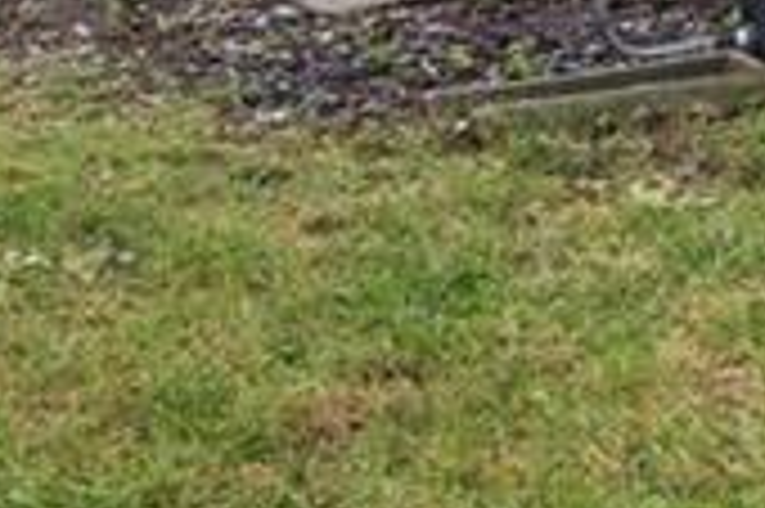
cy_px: -524
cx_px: 1665
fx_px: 3270
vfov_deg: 8.4
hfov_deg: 11.6
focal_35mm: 154
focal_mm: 25.5
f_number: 6.3
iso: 640
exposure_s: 1/25
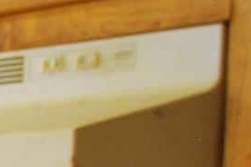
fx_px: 1409
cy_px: 427
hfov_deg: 8.3
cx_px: -552
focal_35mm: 202
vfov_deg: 6.4
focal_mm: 18
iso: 400
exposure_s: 1/4
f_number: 3.5
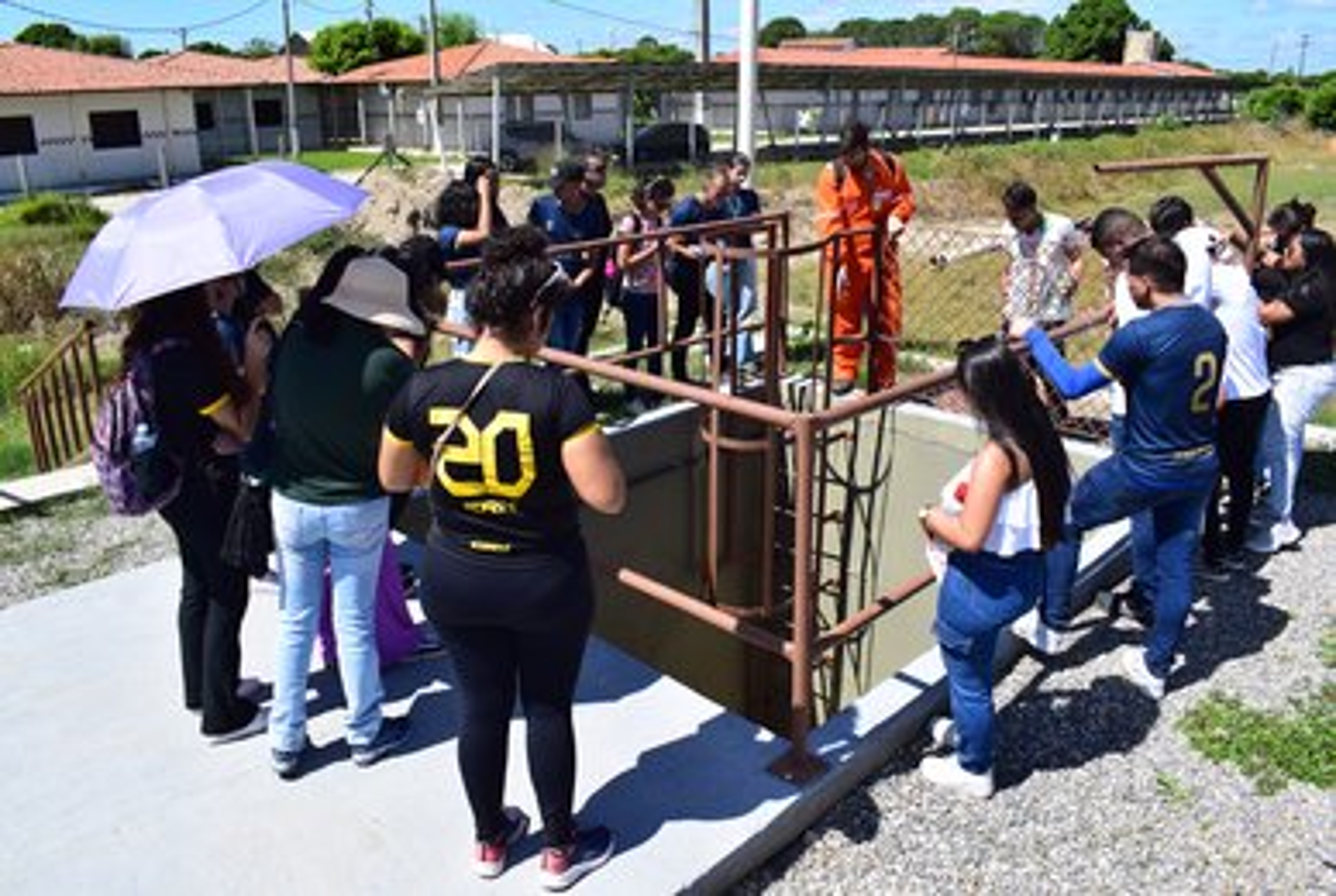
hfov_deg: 67.3
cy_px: 448
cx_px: 668
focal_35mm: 27
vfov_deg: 48.1
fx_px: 1004
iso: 400
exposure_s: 1/500
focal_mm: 18
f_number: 11
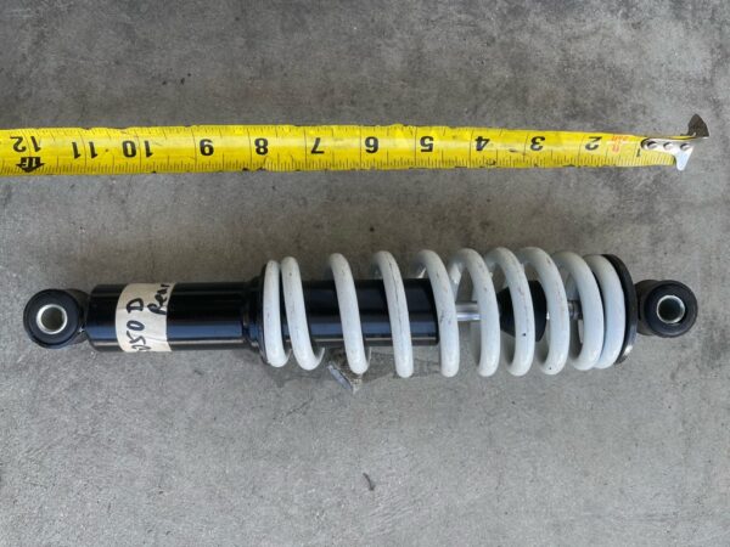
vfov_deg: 53.1
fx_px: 548
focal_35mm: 26
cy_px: 274
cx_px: 365
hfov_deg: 67.3
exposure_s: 1/638
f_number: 1.6
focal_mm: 5.1
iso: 32
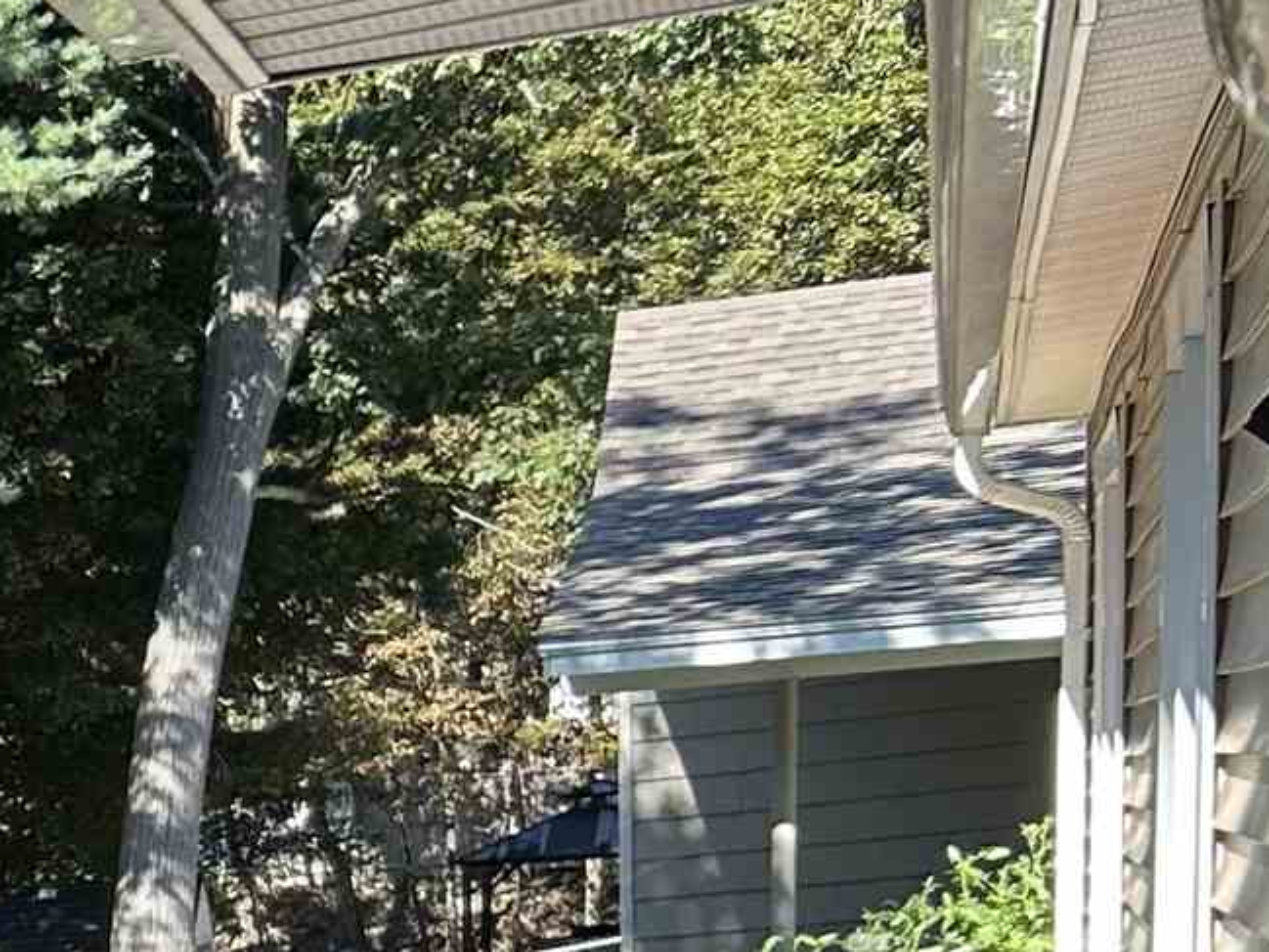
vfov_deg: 11.4
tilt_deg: -8.9
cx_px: -1553
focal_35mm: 123
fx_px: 4510
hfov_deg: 13.0
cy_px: 1564
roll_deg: +4.6
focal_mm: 5.7
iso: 50
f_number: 1.5
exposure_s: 1/687
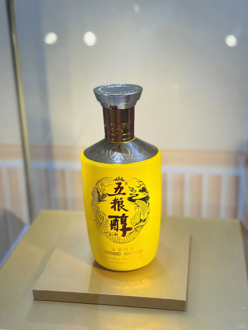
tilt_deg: -21.5
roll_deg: +0.9
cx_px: 124
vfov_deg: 36.8
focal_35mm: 52
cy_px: 165
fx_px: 497
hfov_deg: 28.0
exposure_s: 1/180
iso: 32
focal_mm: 5.96
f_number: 1.6
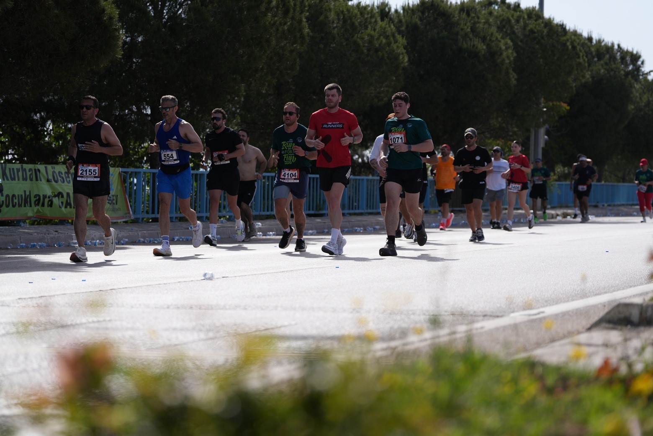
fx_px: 1904
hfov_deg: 19.5
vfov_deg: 13.0
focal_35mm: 105
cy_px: 218
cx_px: 326
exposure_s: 1/4000
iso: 200
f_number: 2.8
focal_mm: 105
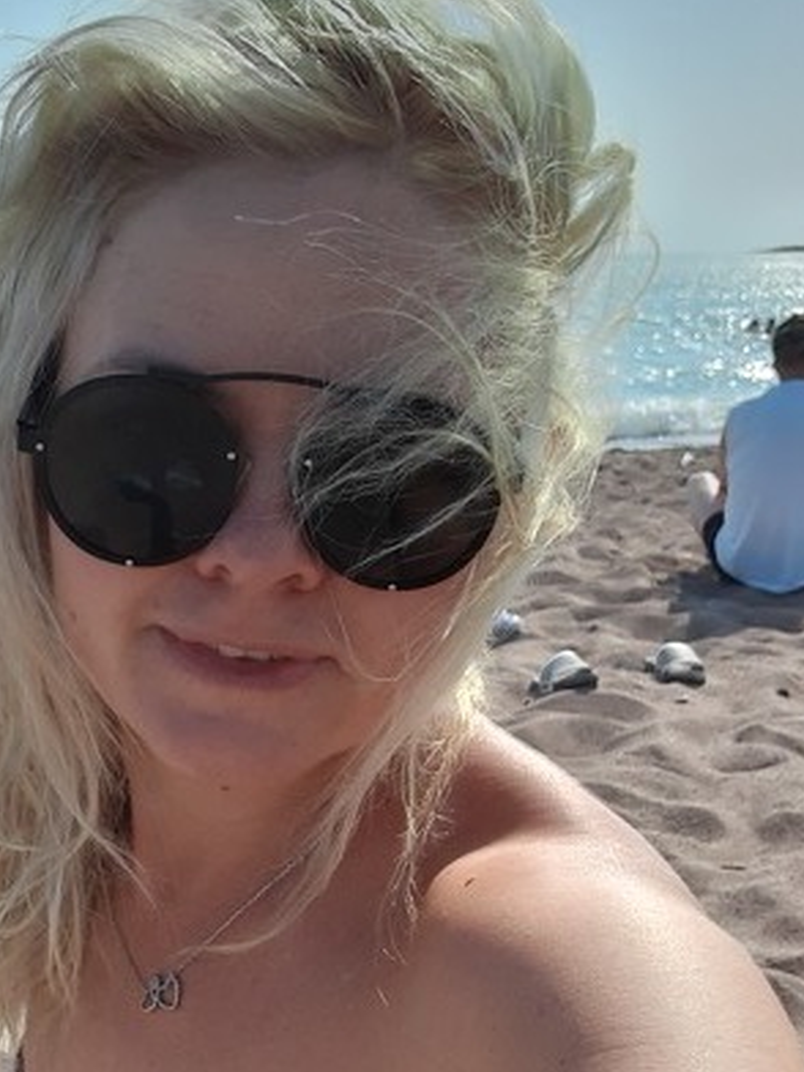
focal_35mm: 49
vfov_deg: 38.7
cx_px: 254
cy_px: 670
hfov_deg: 29.4
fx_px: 1517
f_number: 2
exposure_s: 1/1106
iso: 40
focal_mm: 2.66
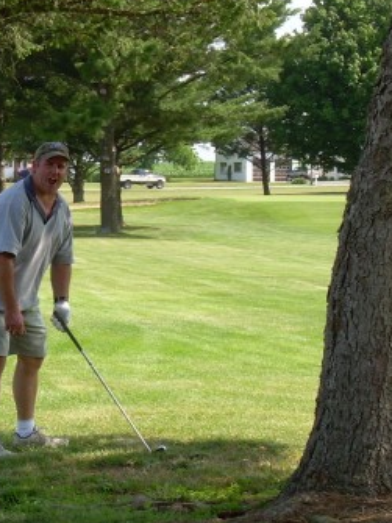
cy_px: 276
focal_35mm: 147
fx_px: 2221
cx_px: 77
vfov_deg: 13.4
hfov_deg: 10.1
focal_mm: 13.2
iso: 50
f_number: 6.5
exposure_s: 1/105
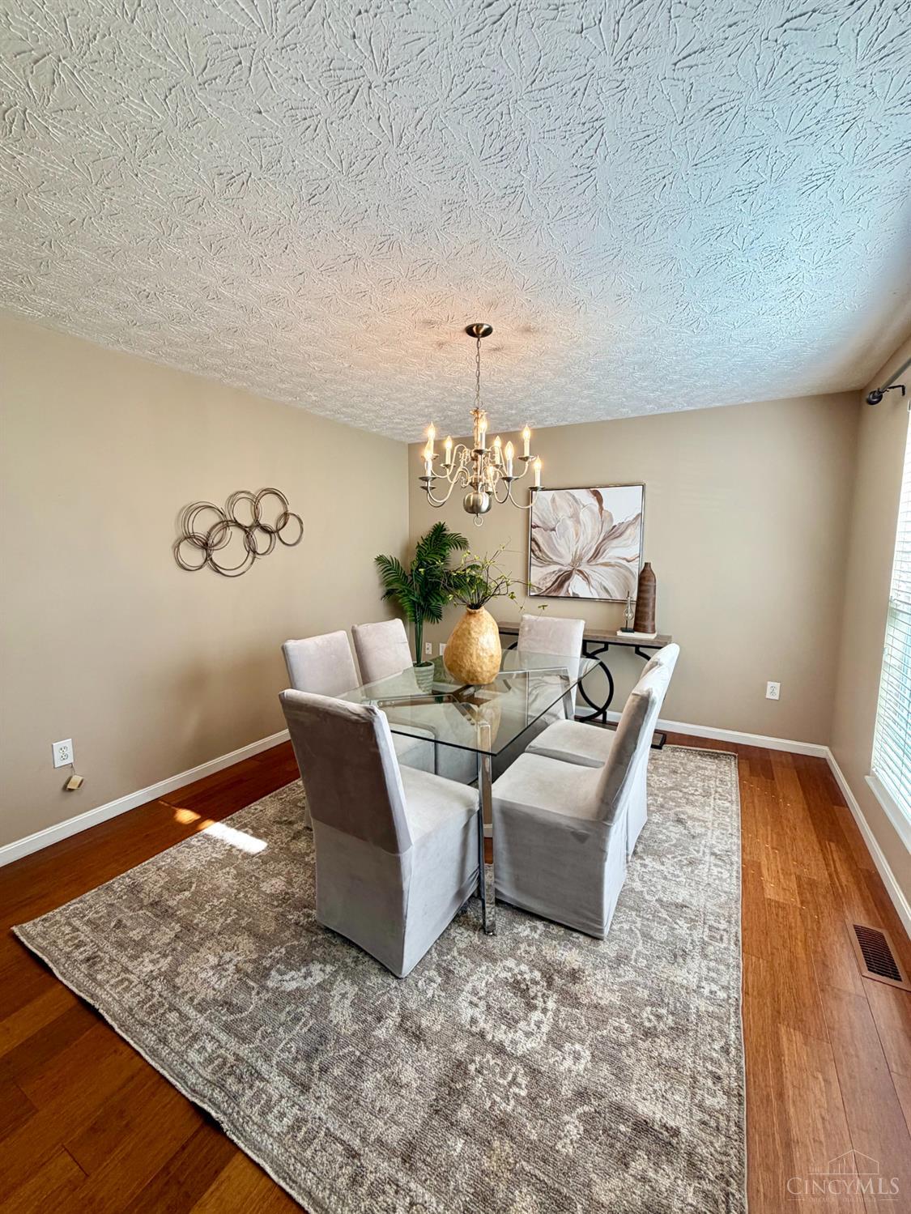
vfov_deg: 102.0
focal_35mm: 14
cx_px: 456
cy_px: 607
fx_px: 491
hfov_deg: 85.7
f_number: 2.2
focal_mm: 2.22
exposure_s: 1/120
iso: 64
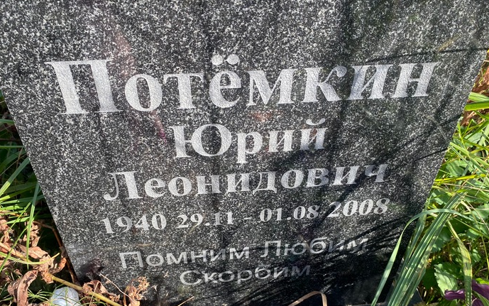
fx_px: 427
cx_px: 246
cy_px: 198
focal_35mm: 32
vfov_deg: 39.1
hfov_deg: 59.6
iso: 32
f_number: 1.8
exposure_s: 1/303
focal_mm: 4.25
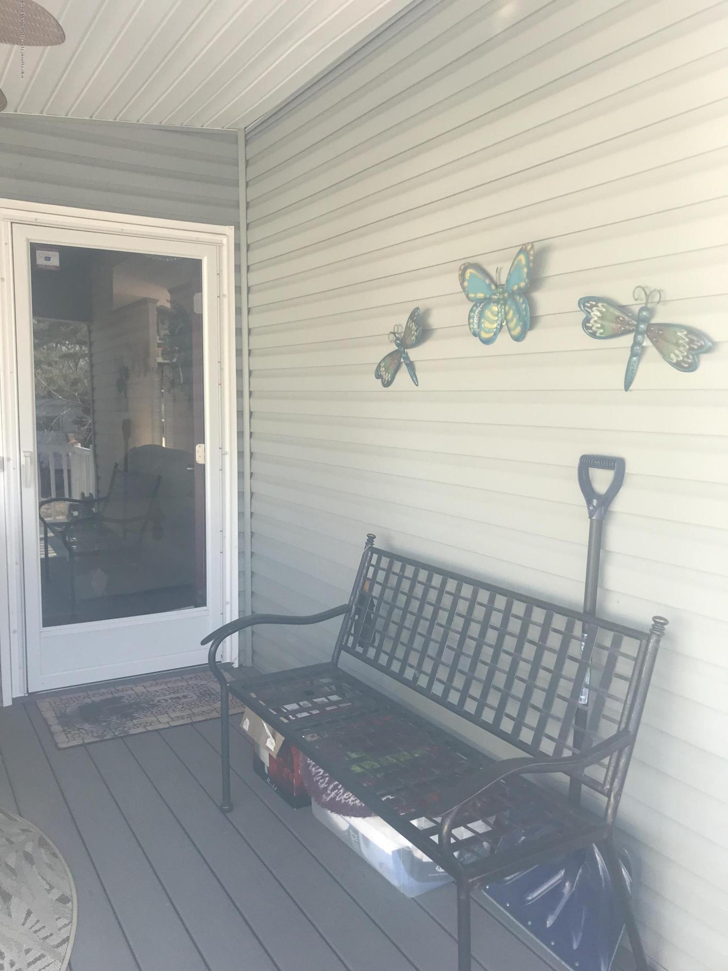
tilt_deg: -5.8
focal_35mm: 28
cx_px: 364
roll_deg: -0.8
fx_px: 785
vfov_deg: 63.4
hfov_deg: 49.7
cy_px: 486
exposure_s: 1/241
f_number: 1.8
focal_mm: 3.99
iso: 20
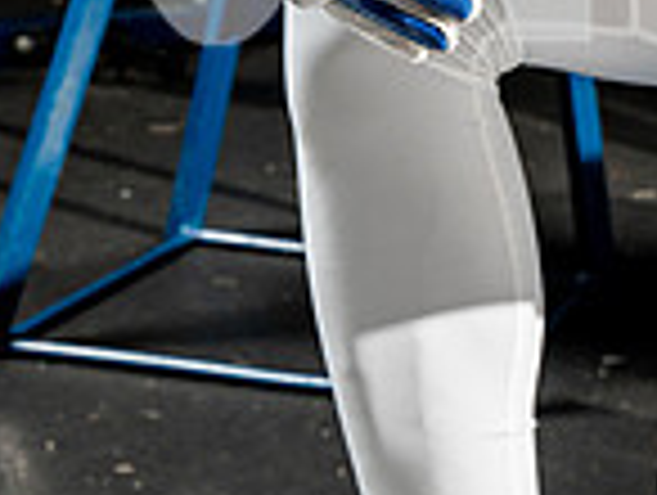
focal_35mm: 136
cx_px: 666
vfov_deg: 10.3
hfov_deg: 14.2
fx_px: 2585
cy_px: -410
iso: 640
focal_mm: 46
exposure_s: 1/200
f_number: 7.1
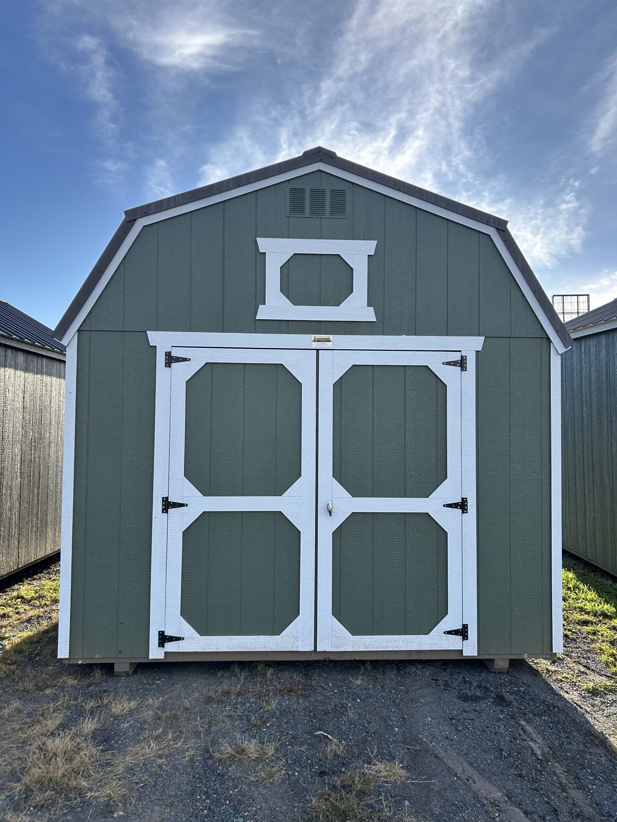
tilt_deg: +8.7
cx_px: 308
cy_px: 411
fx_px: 618
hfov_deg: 53.1
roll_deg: +0.6
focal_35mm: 26
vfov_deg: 67.3
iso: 50
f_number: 1.5
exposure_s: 1/1645
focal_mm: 5.7
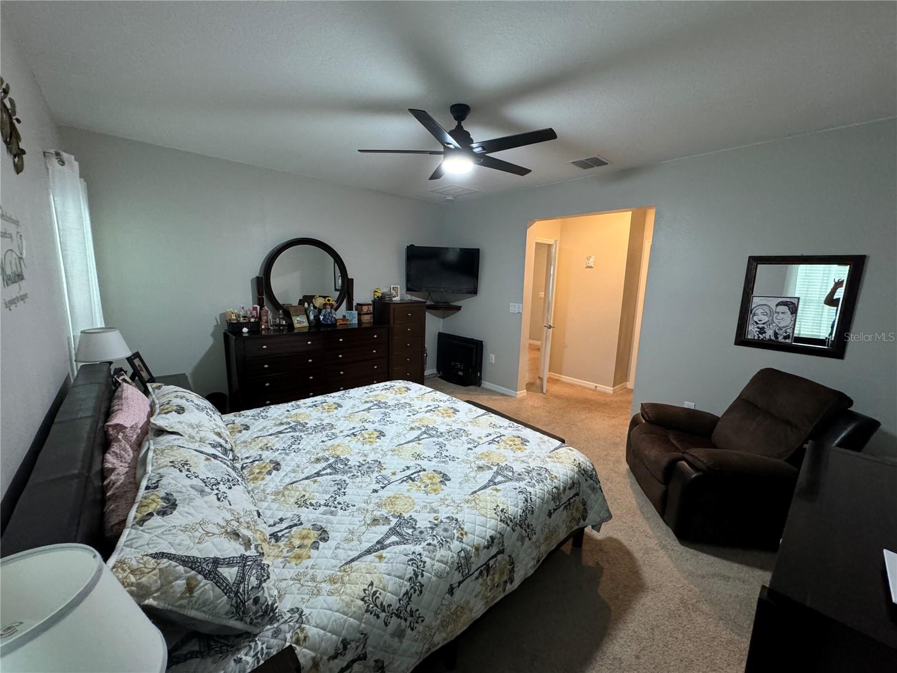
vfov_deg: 85.7
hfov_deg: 102.1
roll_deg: -2.6
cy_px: 336
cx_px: 448
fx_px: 363
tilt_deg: -9.4
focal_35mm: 14
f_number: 2.2
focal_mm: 2.22
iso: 400
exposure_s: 1/60
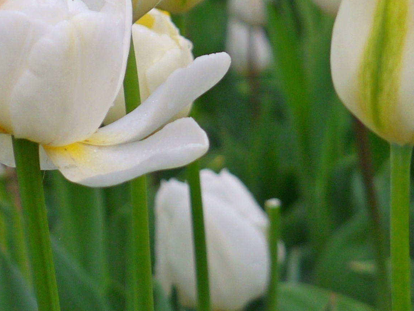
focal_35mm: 359
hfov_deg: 5.5
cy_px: 34
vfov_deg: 4.1
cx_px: -30
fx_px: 4295
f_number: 5
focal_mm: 45
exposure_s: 1/250
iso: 160
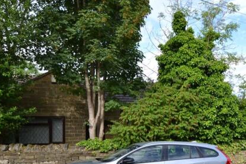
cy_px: 121
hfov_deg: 55.9
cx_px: 165
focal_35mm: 33
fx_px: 225
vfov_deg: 39.0
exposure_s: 1/160
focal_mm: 14
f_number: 6.3
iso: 100
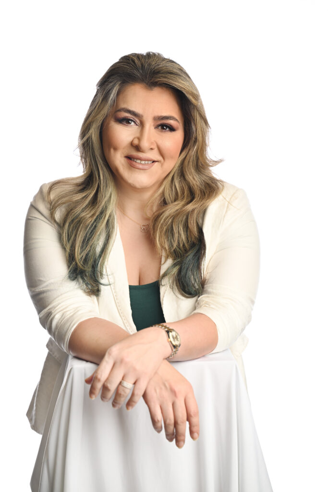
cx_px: 164
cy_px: 246
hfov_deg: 13.0
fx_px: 1434
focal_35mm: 105
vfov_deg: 19.5
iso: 160
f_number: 4
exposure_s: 1/160
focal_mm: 105
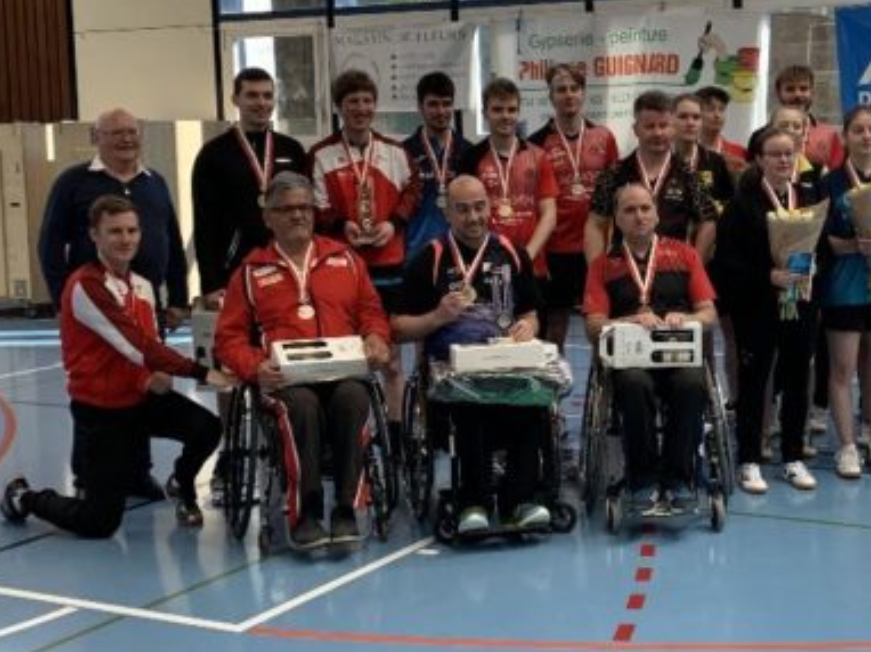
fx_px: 1484
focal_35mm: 59
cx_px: 628
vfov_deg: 24.8
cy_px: 287
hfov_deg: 32.2
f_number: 1.8
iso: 40
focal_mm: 4.25
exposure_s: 1/121
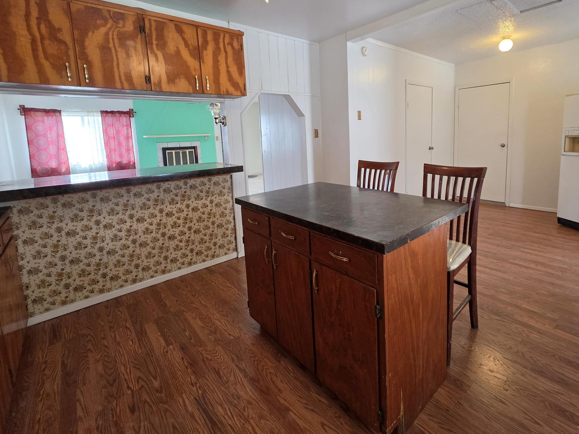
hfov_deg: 94.1
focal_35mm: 16
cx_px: 323
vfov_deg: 77.1
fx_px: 268
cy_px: 171
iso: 200
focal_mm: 2.2
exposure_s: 1/120
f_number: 1.9
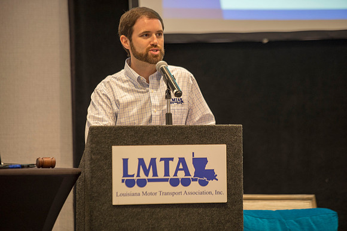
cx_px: 174
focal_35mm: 180
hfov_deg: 11.4
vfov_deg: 7.6
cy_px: 116
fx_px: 1734
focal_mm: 180
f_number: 2.8
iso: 1250
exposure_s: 1/100
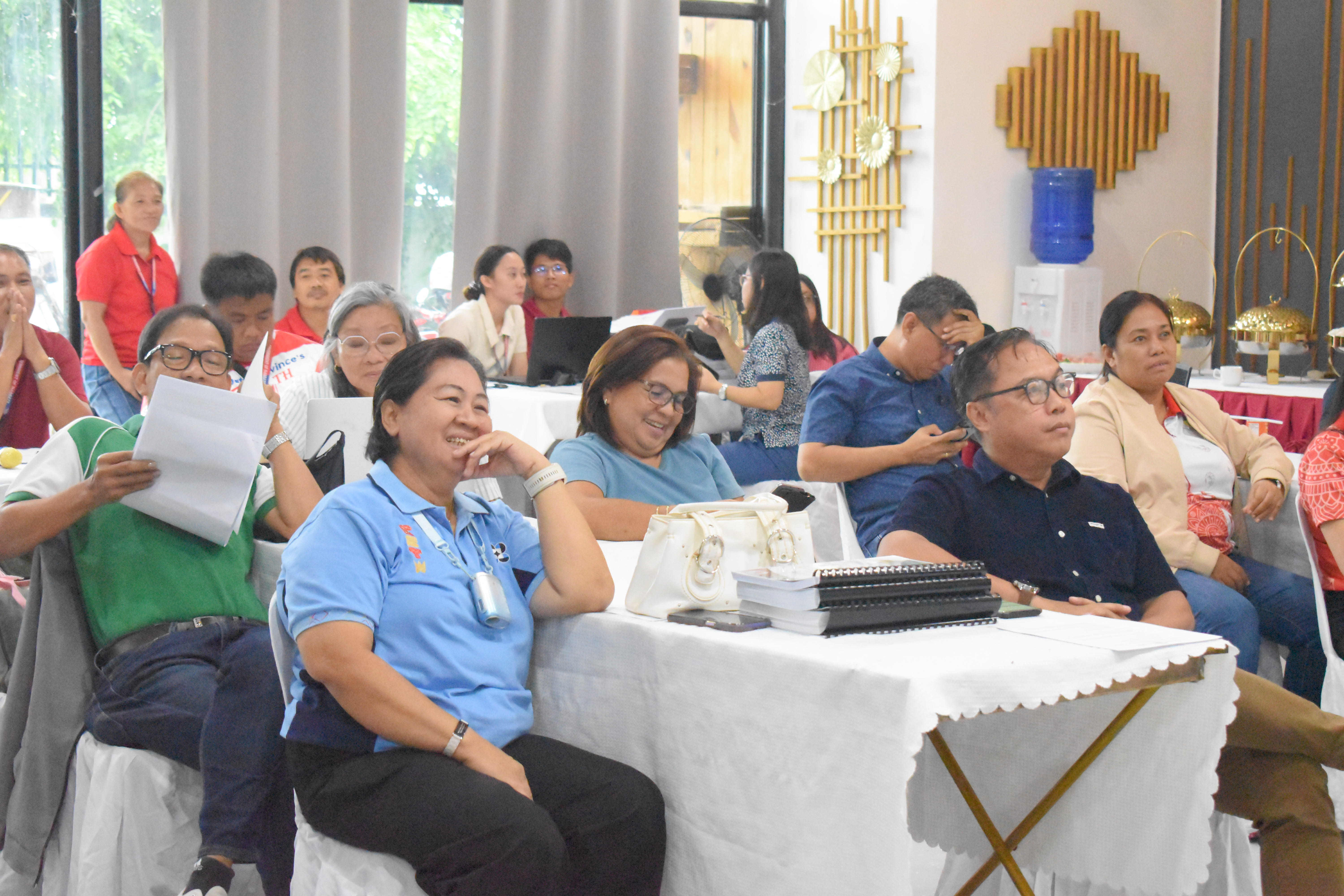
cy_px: 448
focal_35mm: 72
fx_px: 2688
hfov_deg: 28.1
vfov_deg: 18.9
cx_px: 672
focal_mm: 48
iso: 12800
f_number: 5.3
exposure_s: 1/125
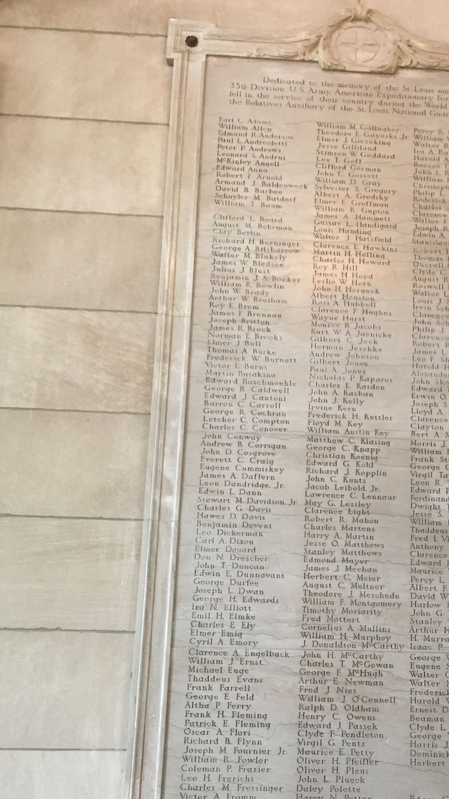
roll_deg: -1.6
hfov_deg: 24.9
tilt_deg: +14.7
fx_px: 995
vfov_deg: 43.0
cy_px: 547
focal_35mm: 47
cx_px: 378
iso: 125
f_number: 2.2
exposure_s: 1/30
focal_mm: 4.15
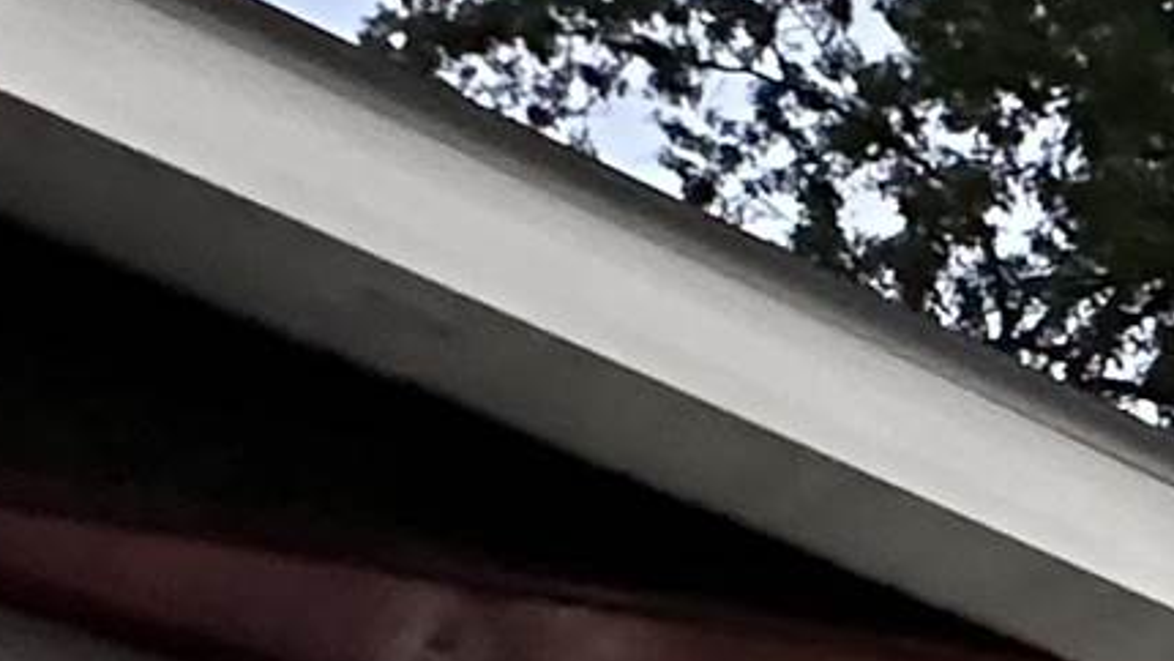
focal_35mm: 109
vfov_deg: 9.6
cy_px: 1710
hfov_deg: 14.6
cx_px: 2624
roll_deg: -0.9
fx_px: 3394
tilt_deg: -2.8
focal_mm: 2.22
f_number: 2.2
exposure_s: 1/60
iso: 1000
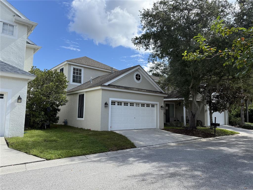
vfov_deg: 56.8
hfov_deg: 71.6
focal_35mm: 24
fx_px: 175
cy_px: 95
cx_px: 126
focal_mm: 6.76
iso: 100
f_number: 1.78
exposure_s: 1/3425
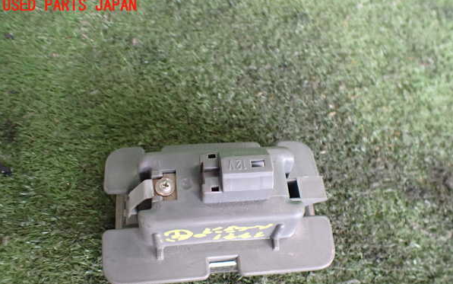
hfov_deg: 59.6
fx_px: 395
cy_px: 168
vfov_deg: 39.3
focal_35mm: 32
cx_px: 226
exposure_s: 1/125
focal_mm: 5.4
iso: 800
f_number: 2.3
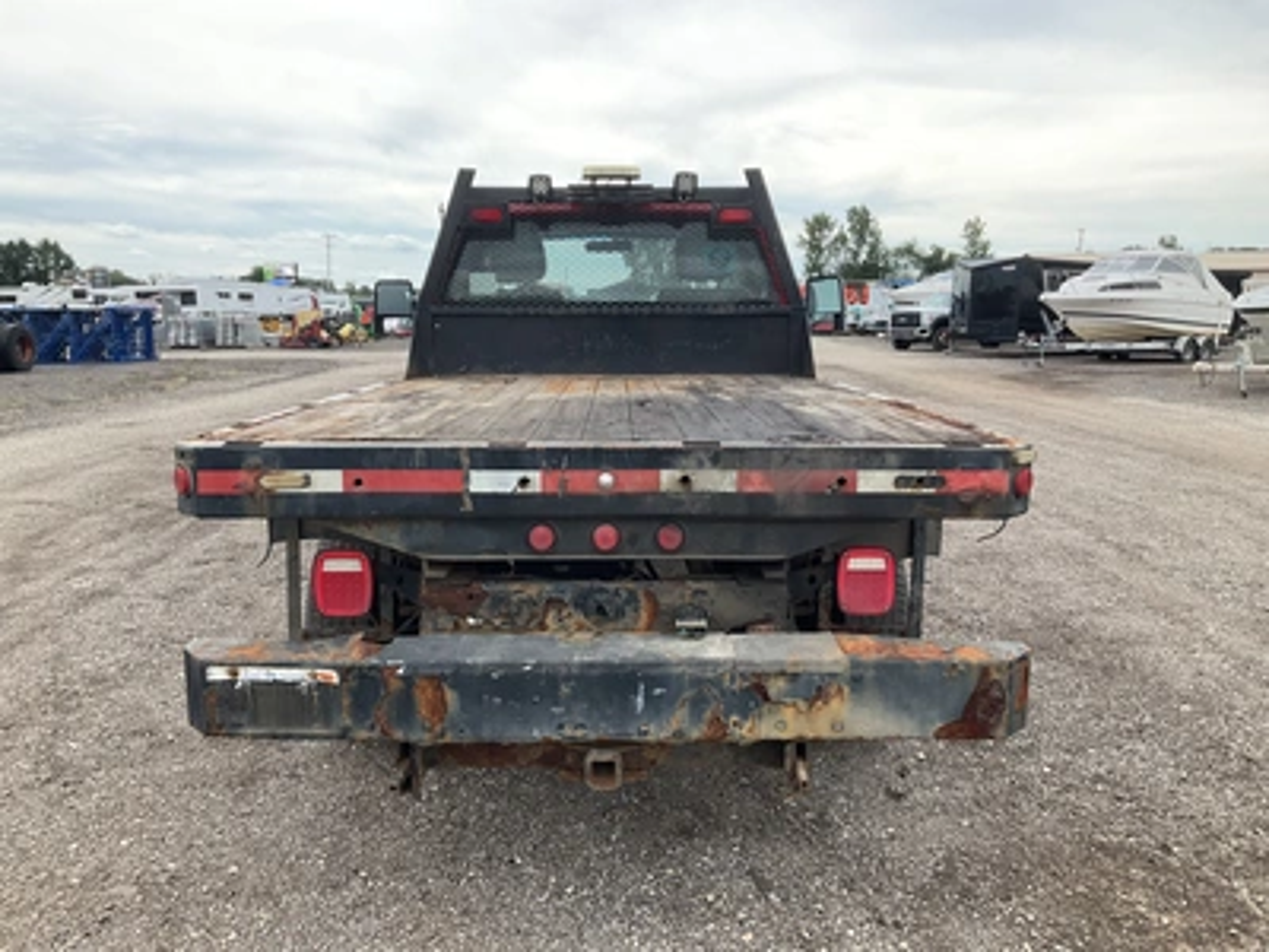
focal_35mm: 29
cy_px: 476
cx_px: 634
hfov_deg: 61.7
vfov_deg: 48.2
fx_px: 1063
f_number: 1.8
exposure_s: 1/674
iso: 25
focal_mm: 3
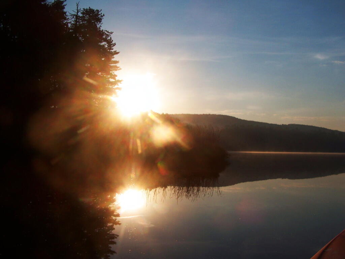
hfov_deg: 49.0
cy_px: 130
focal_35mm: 38
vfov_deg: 37.7
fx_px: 379
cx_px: 172
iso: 80
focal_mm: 6.3
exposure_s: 1/1600
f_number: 5.6
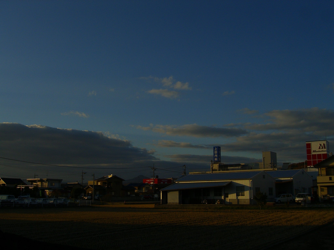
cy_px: 125
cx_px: 167
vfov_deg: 37.7
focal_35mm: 38
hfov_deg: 49.0
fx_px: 367
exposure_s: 1/320
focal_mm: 7.9
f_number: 8
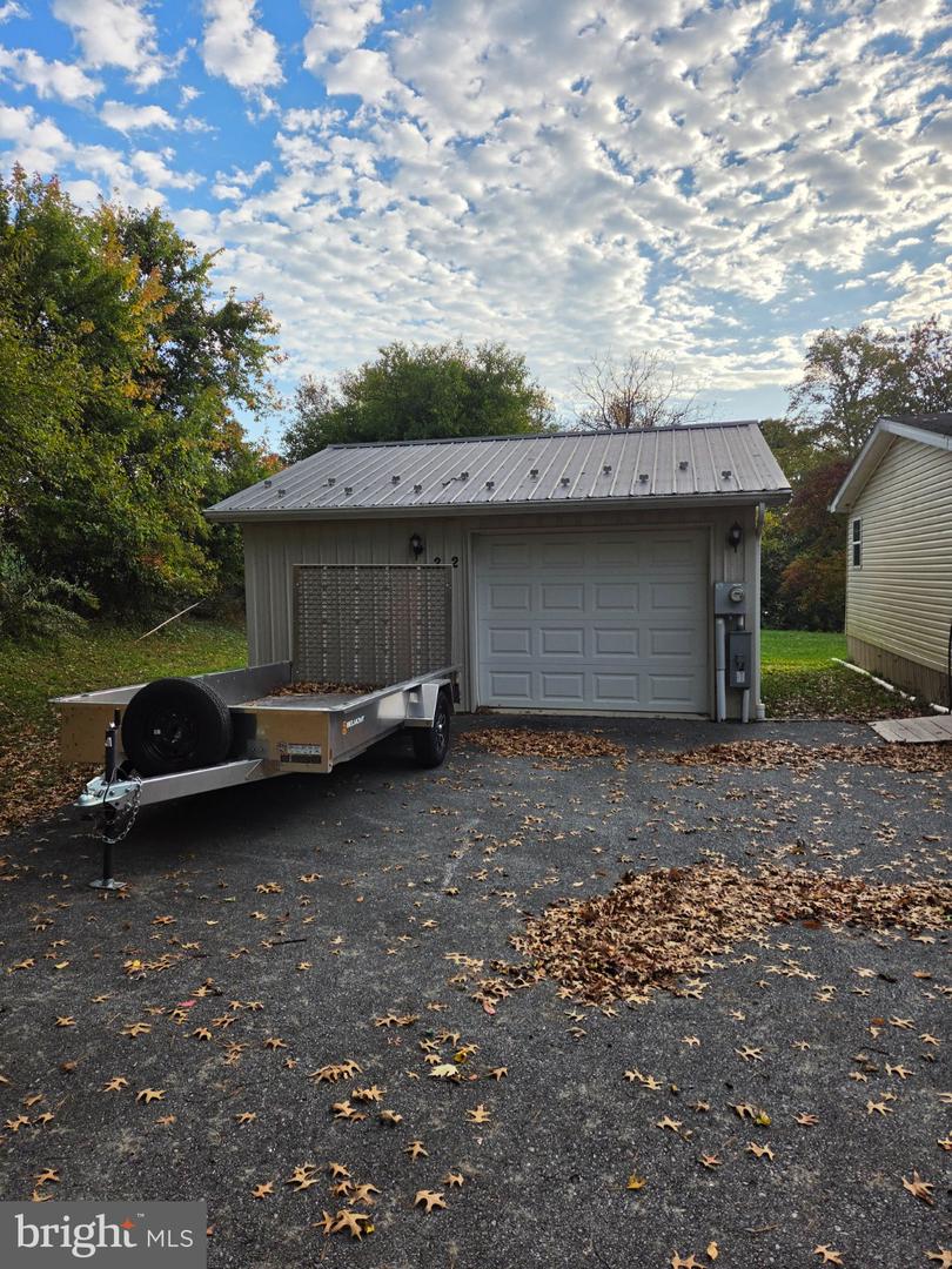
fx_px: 843
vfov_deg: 73.9
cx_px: 476
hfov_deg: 58.9
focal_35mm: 23
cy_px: 634
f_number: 1.8
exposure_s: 1/5186
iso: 80
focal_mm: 5.4
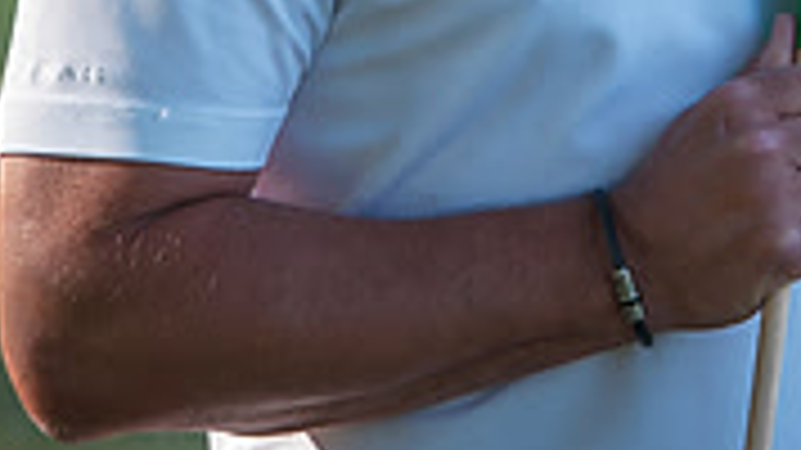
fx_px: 7877
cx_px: 569
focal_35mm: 371
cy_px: -486
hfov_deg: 5.8
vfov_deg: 3.2
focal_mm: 140
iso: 200
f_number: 4
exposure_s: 1/250
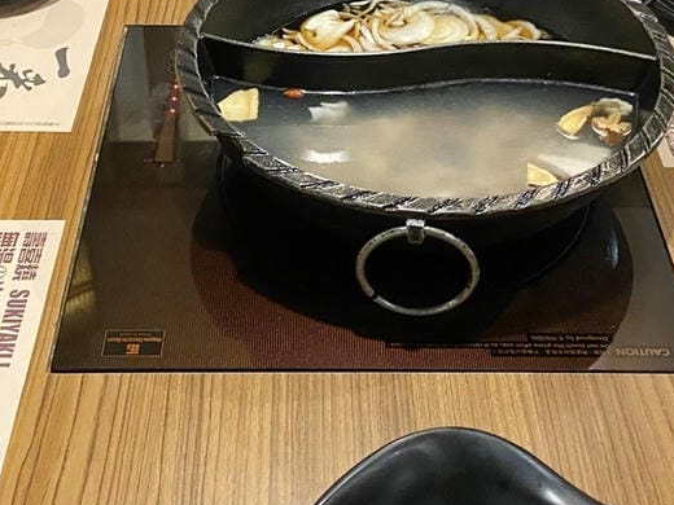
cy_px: 128
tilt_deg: -38.5
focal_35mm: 60
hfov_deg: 32.2
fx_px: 1168
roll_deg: -0.4
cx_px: 341
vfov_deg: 24.2
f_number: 1.8
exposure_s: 1/30
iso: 640
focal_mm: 4.25
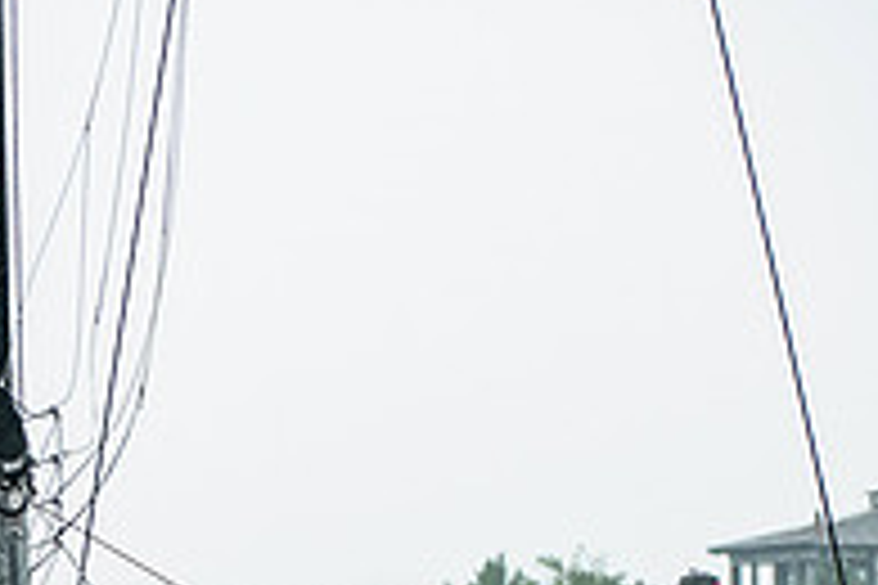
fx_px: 14925
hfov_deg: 3.4
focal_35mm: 612
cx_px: -41
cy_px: 770
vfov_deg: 2.2
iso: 640
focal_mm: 200
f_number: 5
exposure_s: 1/1250
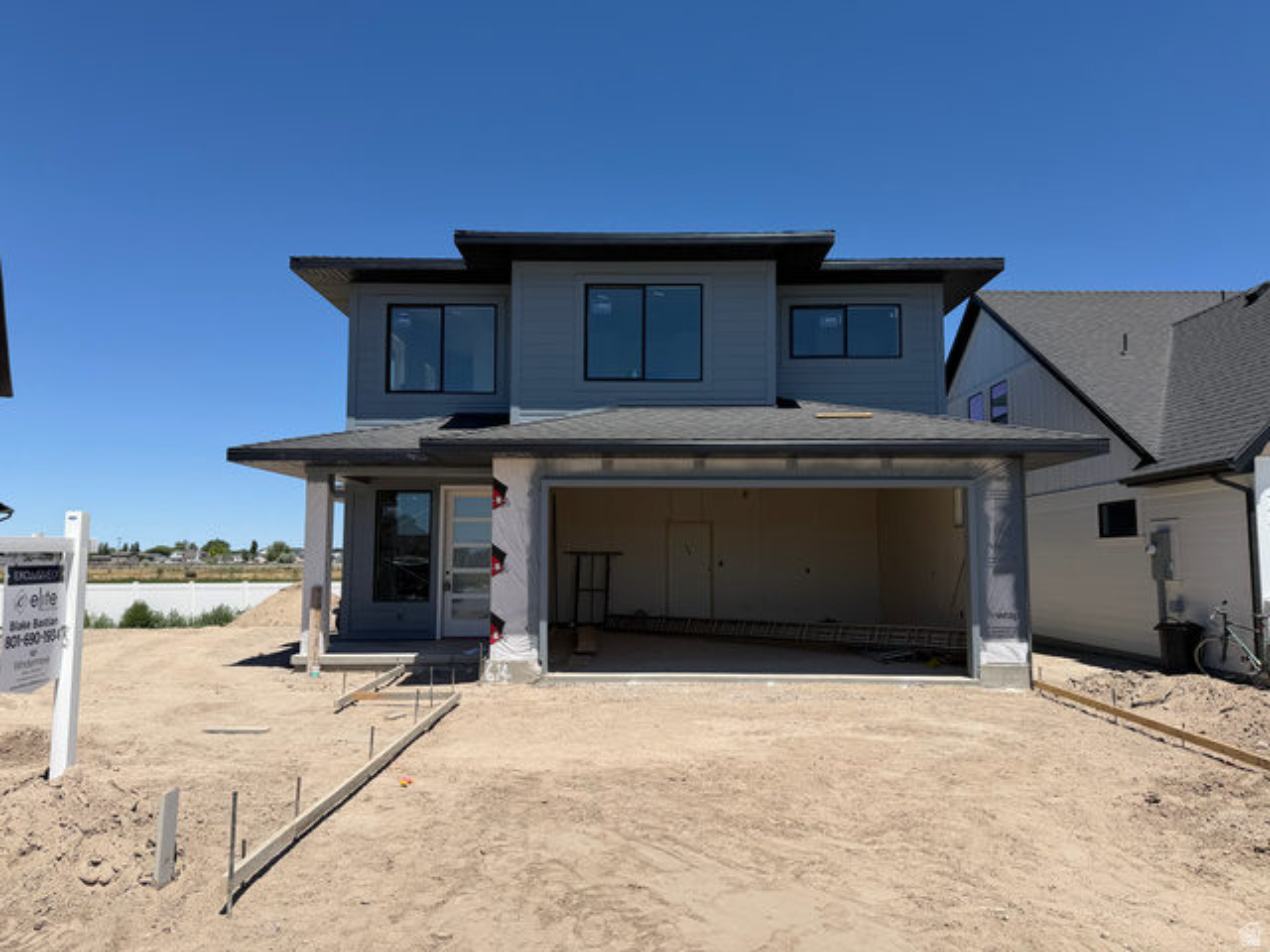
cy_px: 476
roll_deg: -0.7
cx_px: 635
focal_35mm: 24
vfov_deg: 56.8
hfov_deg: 71.6
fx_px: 881
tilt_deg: +4.2
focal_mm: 6.76
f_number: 1.78
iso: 80
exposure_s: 1/5714
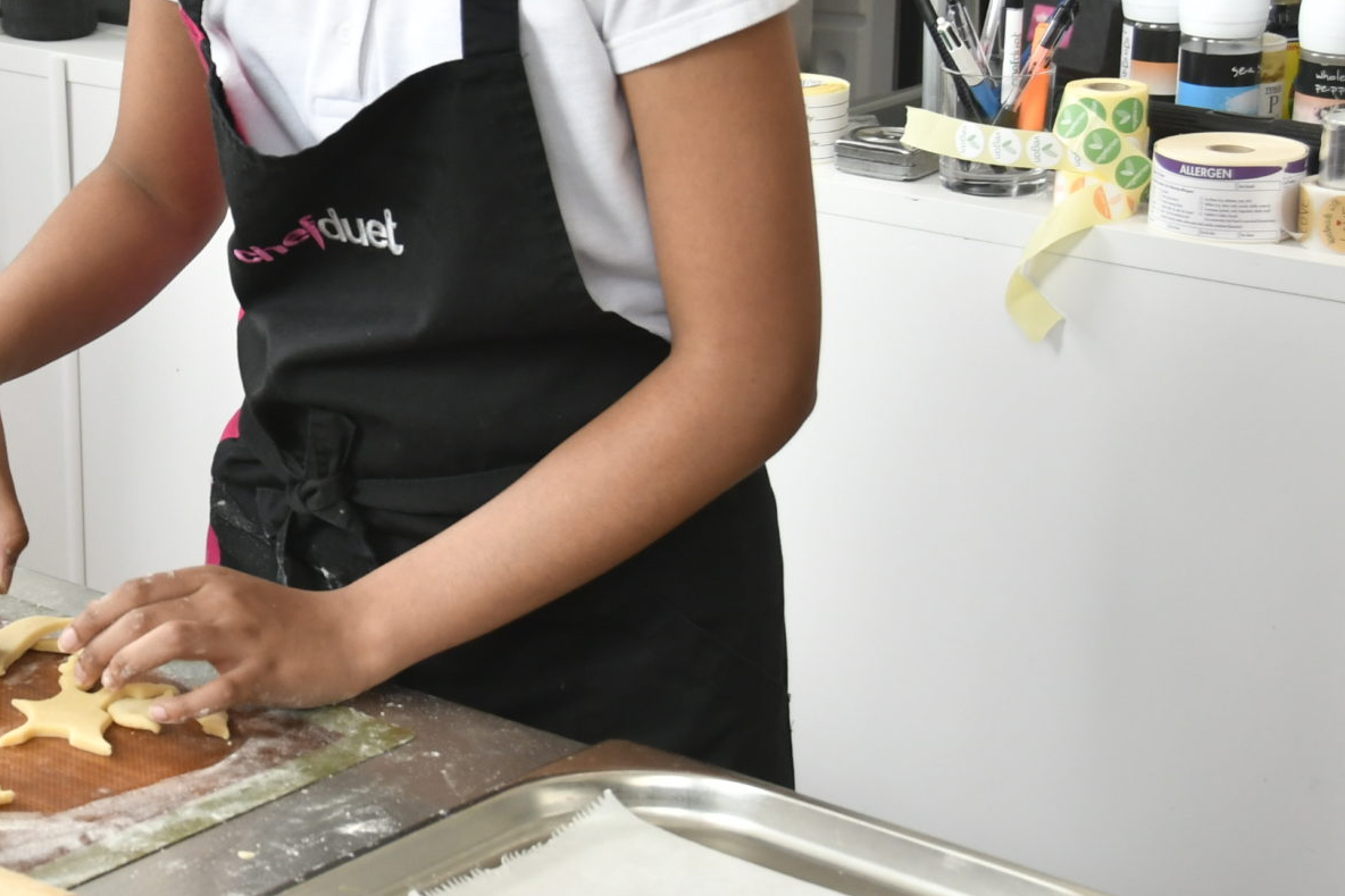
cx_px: 39
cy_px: 300
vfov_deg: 14.5
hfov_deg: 21.0
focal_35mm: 94
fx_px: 3514
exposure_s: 1/60
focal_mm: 29
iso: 640
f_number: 6.3
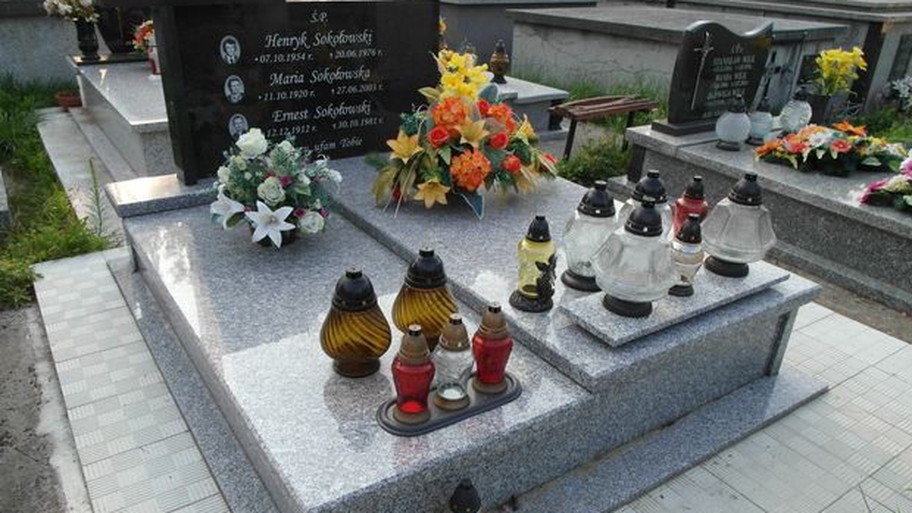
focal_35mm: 27
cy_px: 288
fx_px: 653
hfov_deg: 69.8
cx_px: 447
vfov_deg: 42.8
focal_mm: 5.2
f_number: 3.9
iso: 80
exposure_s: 1/125
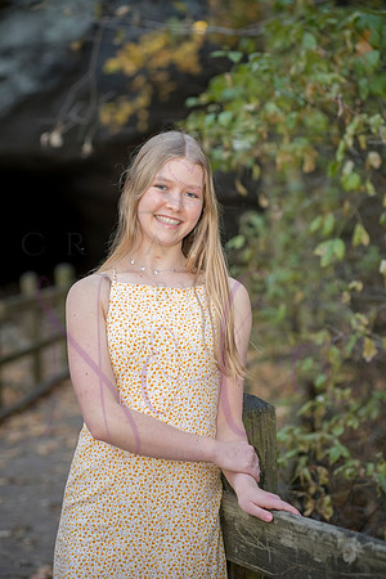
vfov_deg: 22.1
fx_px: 1480
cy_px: 290
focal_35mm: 92
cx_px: 193
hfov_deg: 14.9
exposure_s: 1/250
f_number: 4
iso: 800
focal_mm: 92
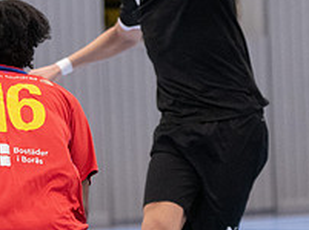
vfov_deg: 3.4
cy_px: 151
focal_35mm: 438
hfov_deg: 4.5
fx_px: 3903
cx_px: 137
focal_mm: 105
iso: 6400
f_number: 3.2
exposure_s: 1/640
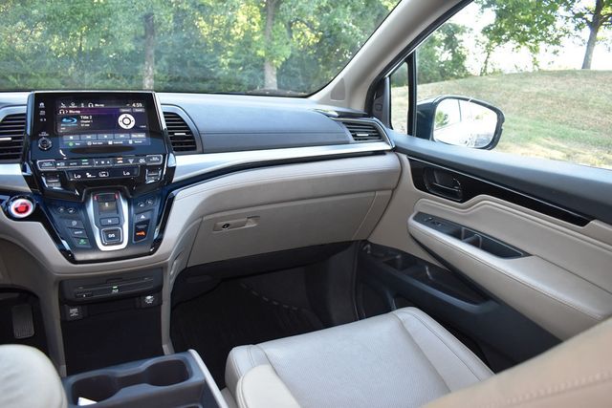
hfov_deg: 67.4
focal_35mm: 27
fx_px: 459
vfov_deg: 48.0
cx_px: 306
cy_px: 204
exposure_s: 1/200
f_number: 4
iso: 800
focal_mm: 18
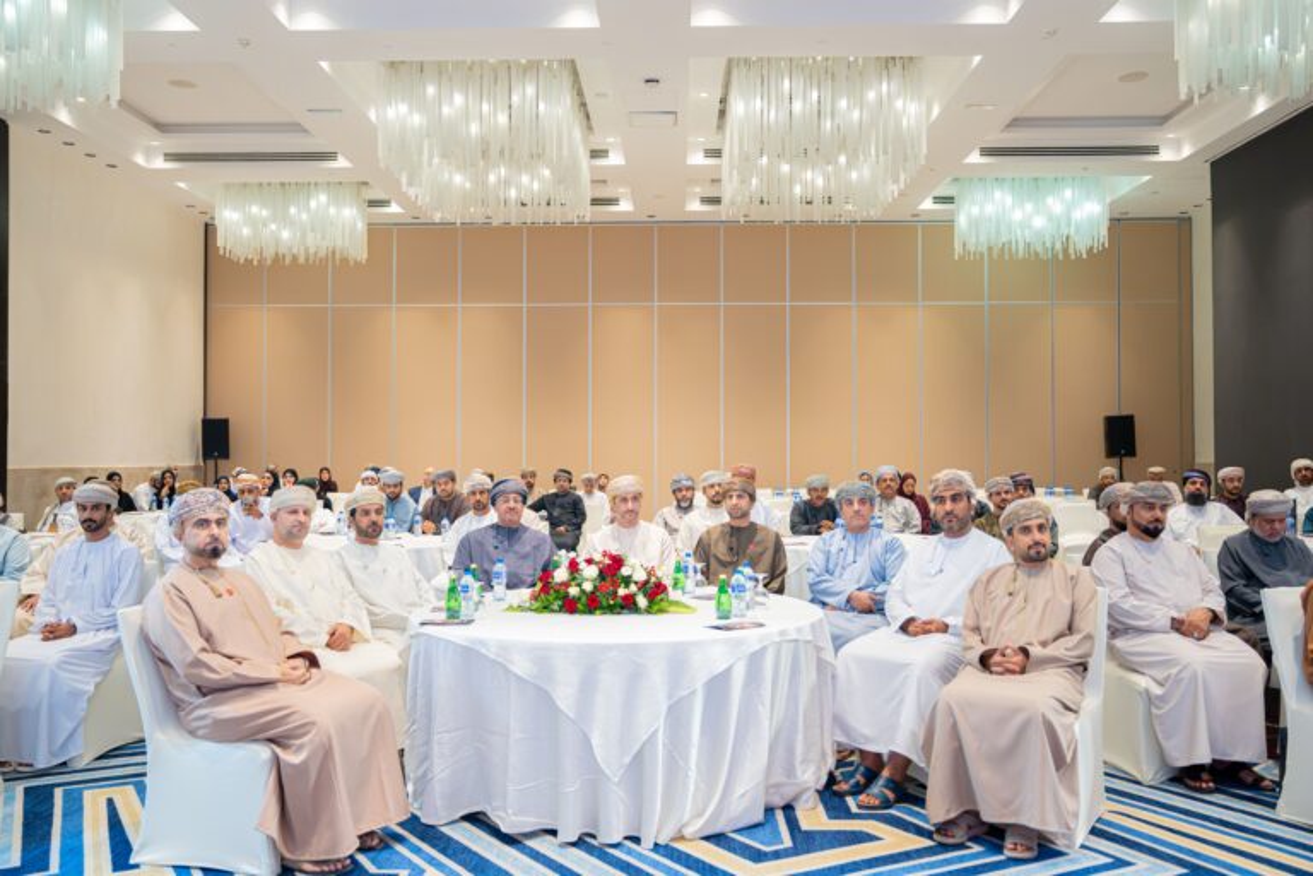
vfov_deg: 42.3
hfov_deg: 60.3
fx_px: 1131
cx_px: 656
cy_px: 438
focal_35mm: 31
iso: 4000
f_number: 2.8
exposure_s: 1/200
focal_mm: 31
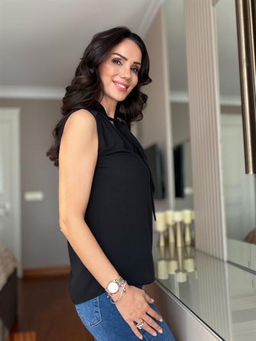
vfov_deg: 60.0
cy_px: 170
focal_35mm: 30
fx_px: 296
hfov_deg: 46.8
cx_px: 128
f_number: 1.9
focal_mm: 2.71
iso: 25
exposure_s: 1/121
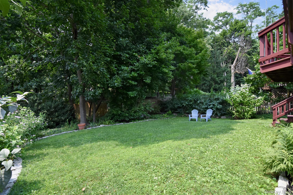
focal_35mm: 16
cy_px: 98
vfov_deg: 72.0
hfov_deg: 95.0
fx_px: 134
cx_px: 146
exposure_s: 1/125
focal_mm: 11
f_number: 14
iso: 640
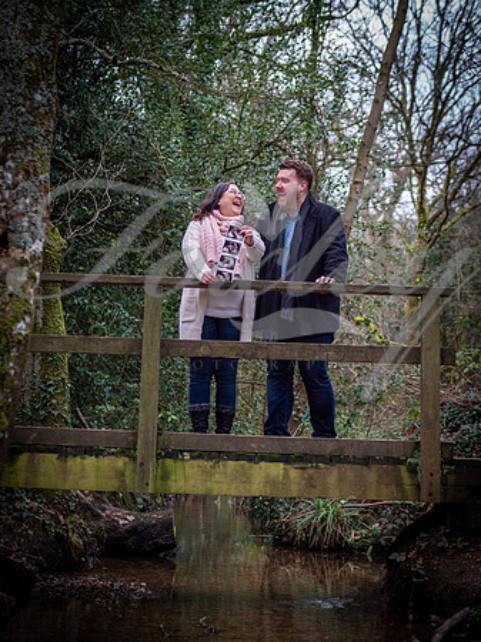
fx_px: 1595
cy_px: 321
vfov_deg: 22.8
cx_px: 240
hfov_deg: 17.2
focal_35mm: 86
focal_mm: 43
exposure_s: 1/320
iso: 640
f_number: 2.5
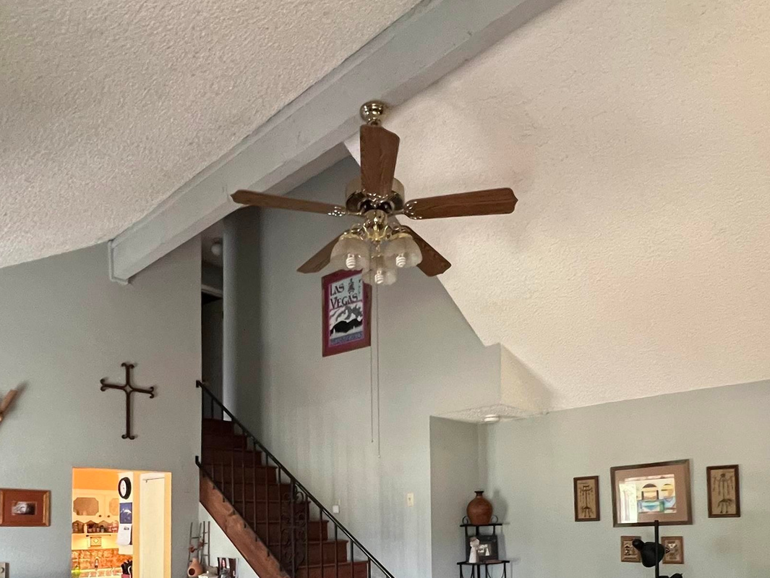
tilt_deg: +1.9
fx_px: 556
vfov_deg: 49.6
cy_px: 507
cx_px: 411
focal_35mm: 25
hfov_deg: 69.3
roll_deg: +0.9
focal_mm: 1.57
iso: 640
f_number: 1.8
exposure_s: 1/60
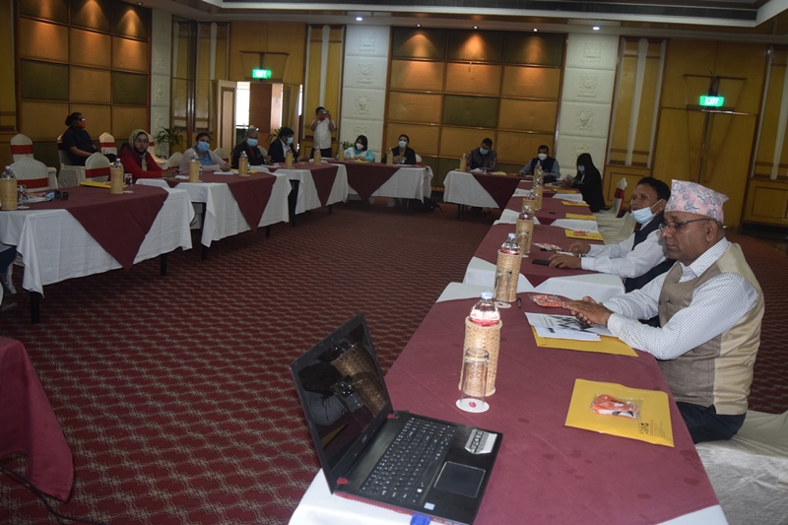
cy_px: 262
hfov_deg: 61.9
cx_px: 394
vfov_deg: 43.6
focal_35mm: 30
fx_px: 656
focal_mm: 20
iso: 1100
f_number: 3.8
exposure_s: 1/60
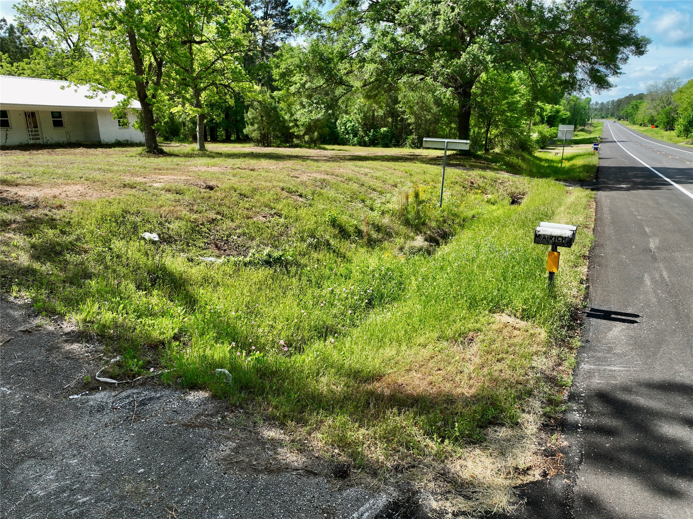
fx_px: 480
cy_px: 260
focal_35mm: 24
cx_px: 346
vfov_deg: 56.8
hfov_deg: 71.6
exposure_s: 1/1600
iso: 200
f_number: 2.8
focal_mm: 12.29
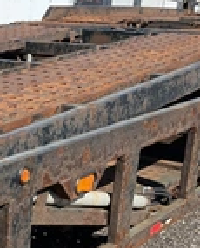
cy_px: 194
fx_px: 583
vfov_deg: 23.8
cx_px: -42
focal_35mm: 79
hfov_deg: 18.4
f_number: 1.8
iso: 25
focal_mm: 3
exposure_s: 1/1055
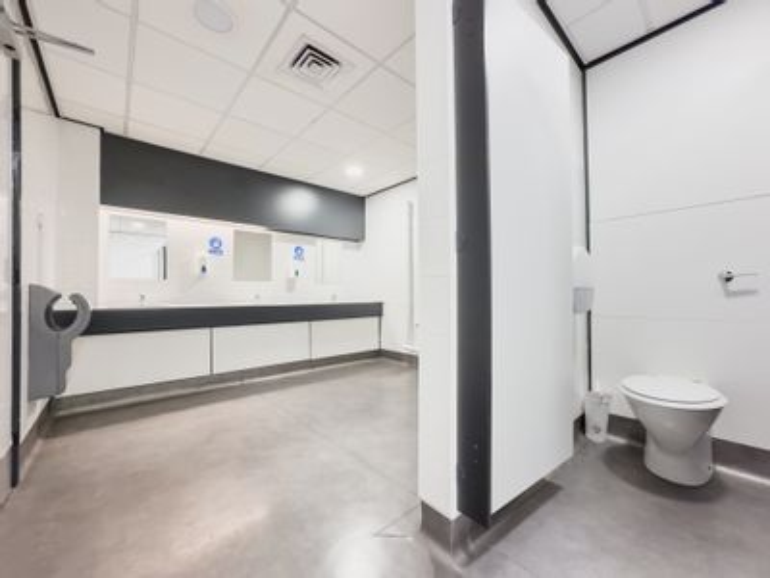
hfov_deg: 102.1
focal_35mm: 14
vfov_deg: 85.7
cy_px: 289
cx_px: 385
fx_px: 311
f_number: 2.2
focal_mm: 2.22
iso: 250
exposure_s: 1/50
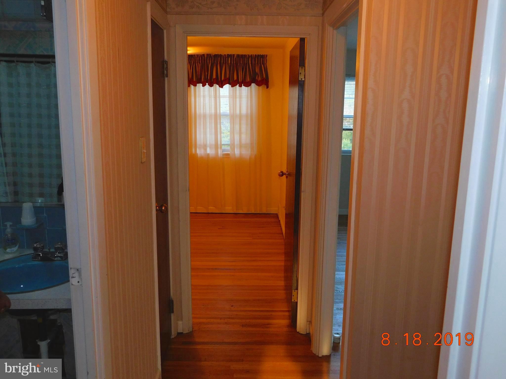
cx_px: 253
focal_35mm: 30
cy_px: 190
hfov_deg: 60.0
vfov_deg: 46.8
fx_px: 439
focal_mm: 5.3
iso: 200
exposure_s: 1/30
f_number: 3.2
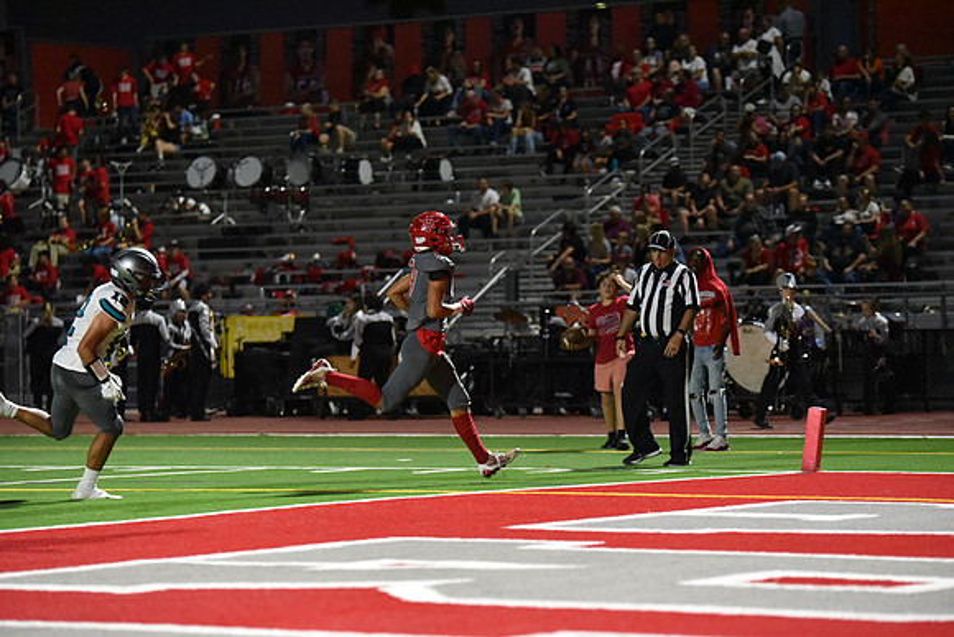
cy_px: 318
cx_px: 477
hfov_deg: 15.8
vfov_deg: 10.6
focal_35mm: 130
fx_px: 3446
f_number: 2.8
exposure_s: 1/1000
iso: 12800
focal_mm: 130
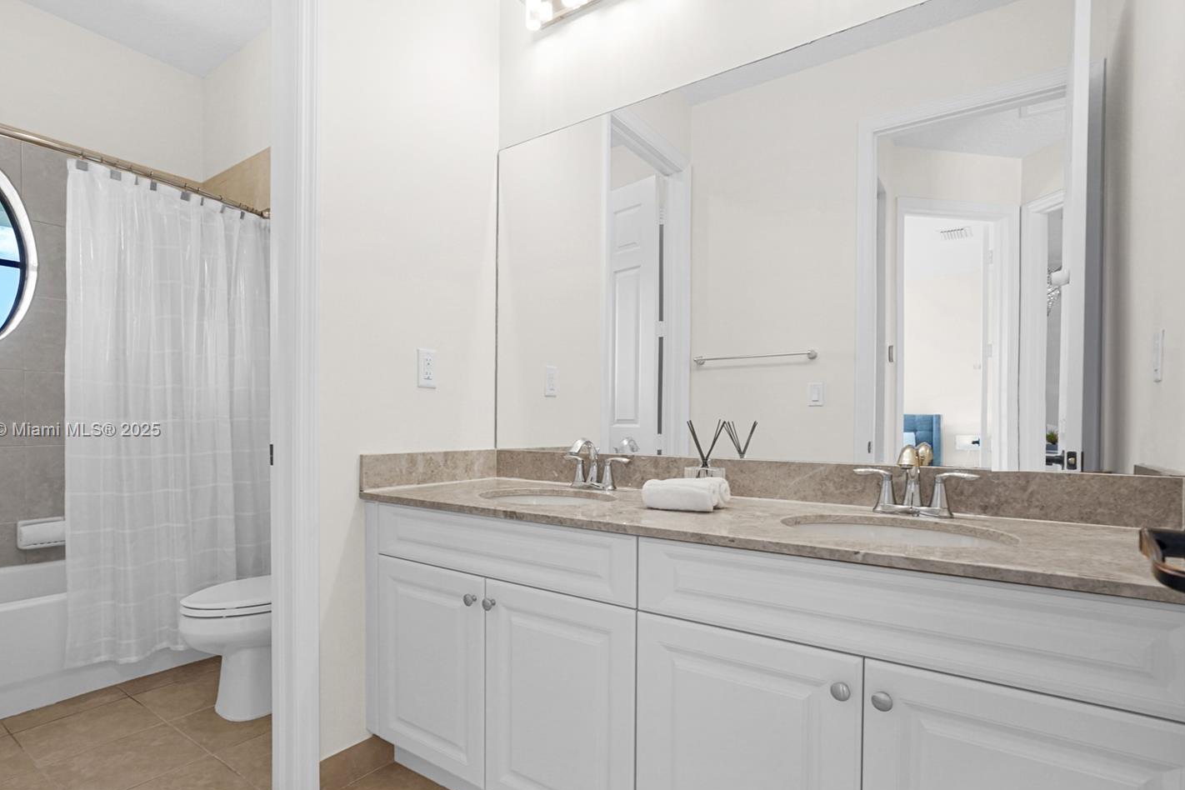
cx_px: 560
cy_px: 431
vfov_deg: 67.3
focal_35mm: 18
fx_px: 592
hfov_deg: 89.9
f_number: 8
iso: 400
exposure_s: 1/30
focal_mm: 16
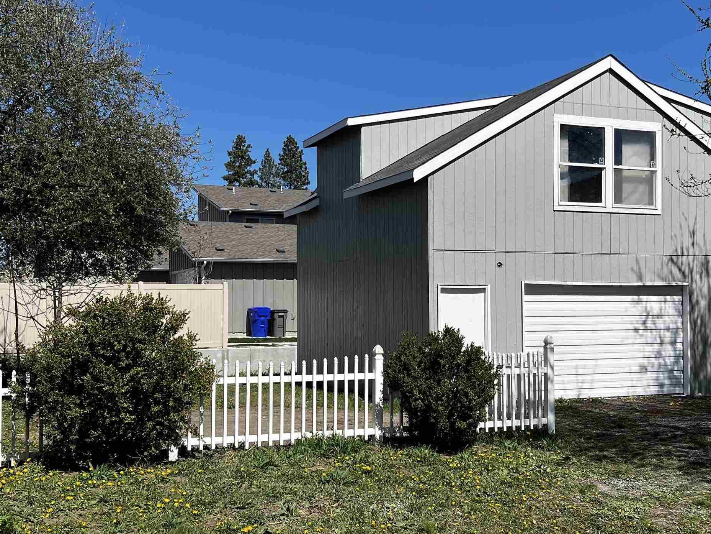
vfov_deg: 33.6
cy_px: 288
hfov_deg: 43.8
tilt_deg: +1.2
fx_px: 883
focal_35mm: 43
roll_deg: +0.6
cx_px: 377
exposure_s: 1/5076
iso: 50
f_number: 1.5
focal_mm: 5.7
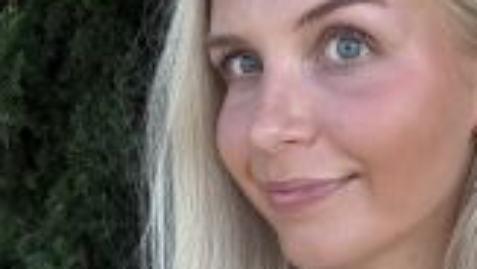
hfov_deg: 30.1
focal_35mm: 69
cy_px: 314
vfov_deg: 16.8
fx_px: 873
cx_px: 351
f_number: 1.9
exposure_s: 1/182
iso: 25
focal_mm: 2.69
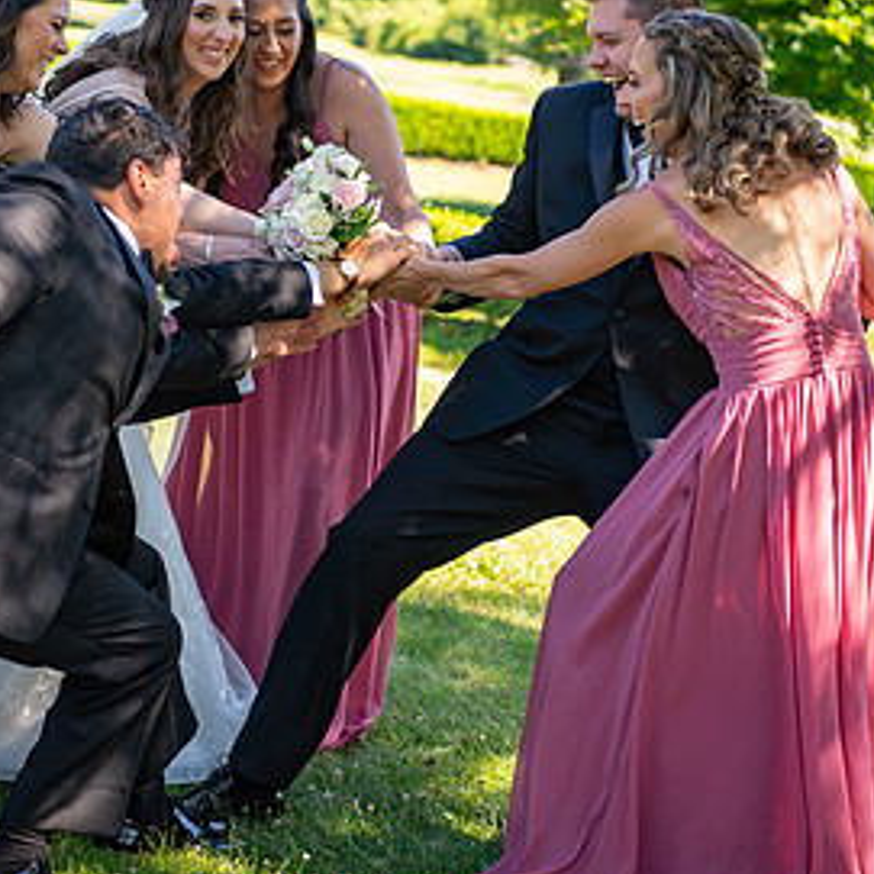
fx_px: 3114
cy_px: 306
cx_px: 352
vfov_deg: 16.0
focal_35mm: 109
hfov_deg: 16.0
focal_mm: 60
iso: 100
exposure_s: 1/250
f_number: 3.2
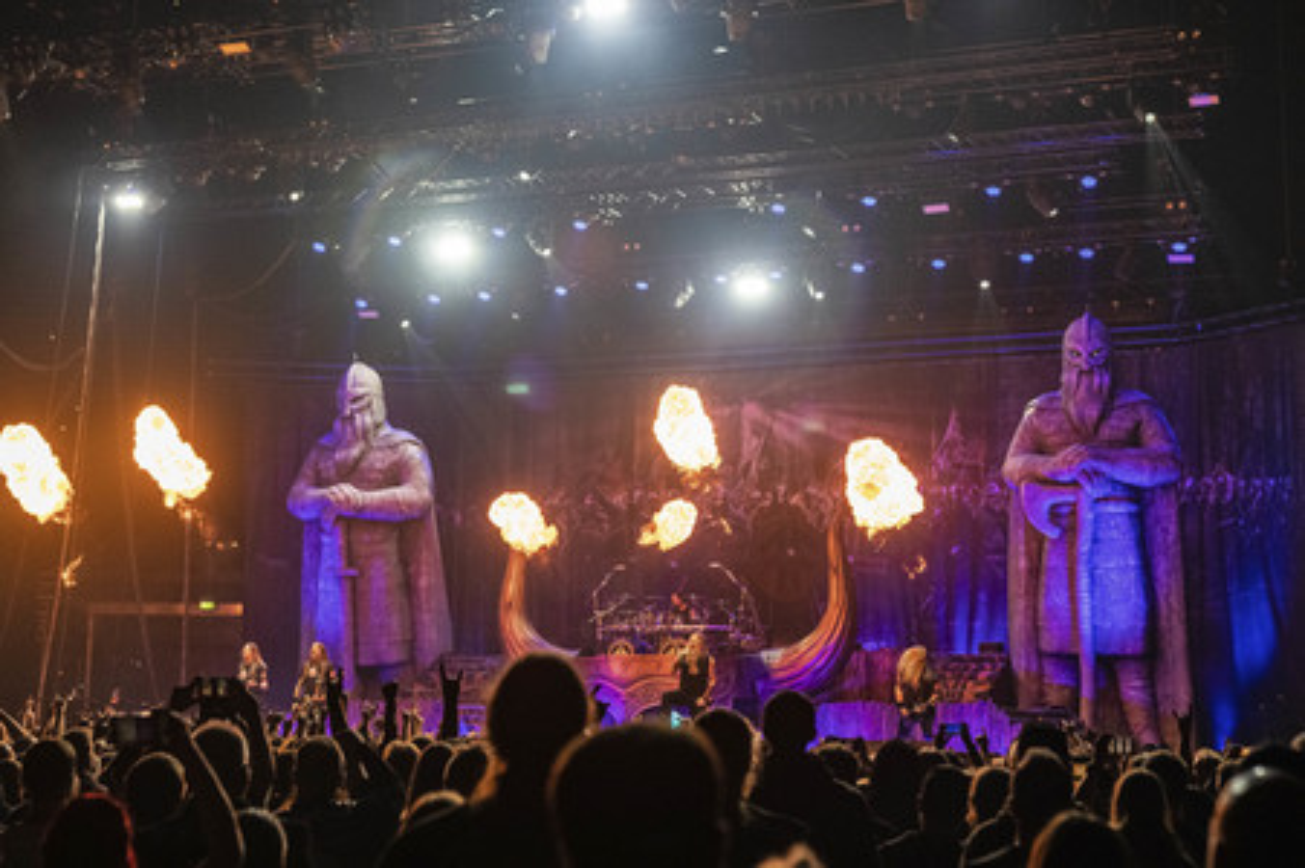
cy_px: 434
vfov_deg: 26.0
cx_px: 652
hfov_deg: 38.2
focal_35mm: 52
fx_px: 1884
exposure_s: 1/400
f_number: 3.2
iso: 2500
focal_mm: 52
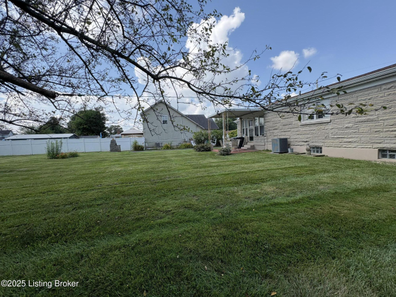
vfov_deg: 85.7
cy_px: 148
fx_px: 160
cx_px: 198
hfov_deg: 102.1
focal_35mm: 14
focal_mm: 2.22
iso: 50
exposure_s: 1/1020
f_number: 2.2
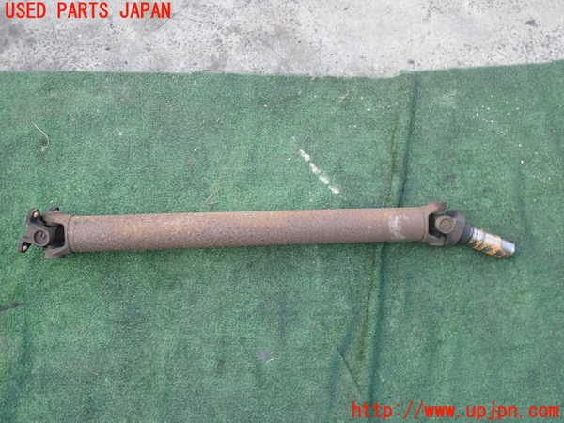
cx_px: 282
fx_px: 489
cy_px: 212
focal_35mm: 30
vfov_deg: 46.8
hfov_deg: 60.0
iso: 100
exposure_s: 1/200
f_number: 2.3
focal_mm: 5.4
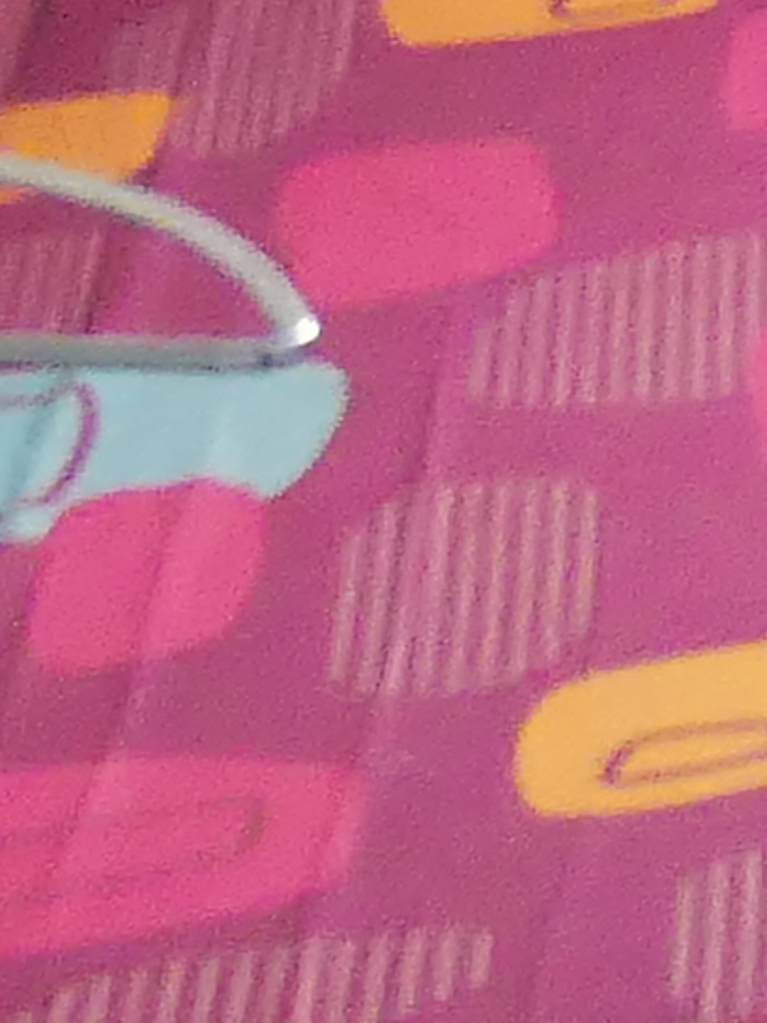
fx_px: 5290
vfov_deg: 10.1
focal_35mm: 179
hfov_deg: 6.2
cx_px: 3481
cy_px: -1077
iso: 160
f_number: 2.8
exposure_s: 1/60
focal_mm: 3.6
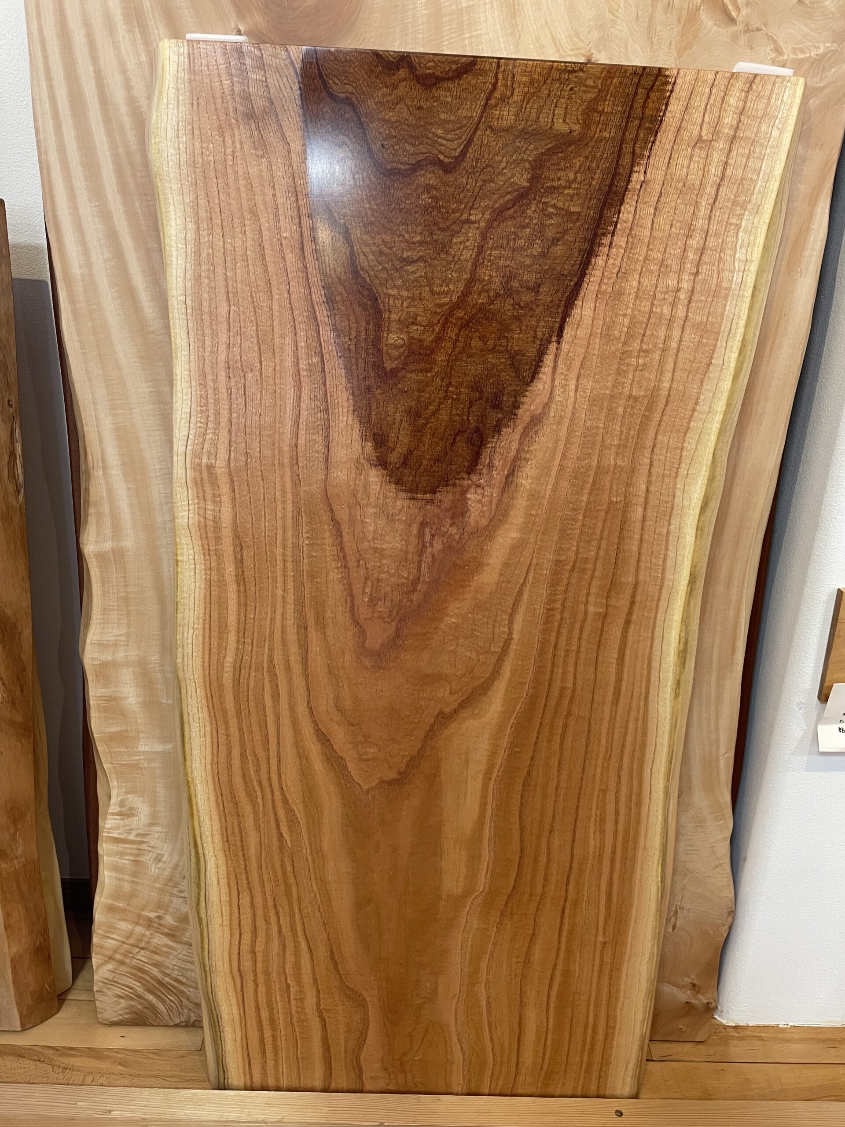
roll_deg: -3.0
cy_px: 564
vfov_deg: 67.3
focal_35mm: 26
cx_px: 422
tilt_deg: -20.2
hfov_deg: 53.1
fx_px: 846
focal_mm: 4.2
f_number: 1.6
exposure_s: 1/75
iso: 125
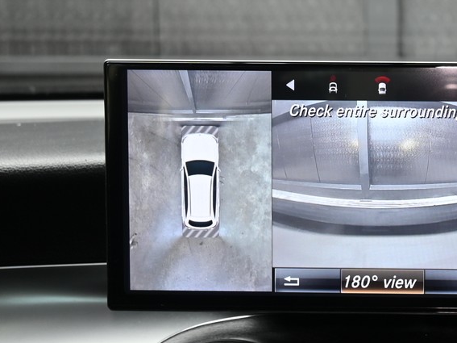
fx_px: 911
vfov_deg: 21.3
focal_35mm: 69
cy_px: 189
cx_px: 438
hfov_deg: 26.9
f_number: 5.6
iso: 200
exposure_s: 1/30
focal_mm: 25
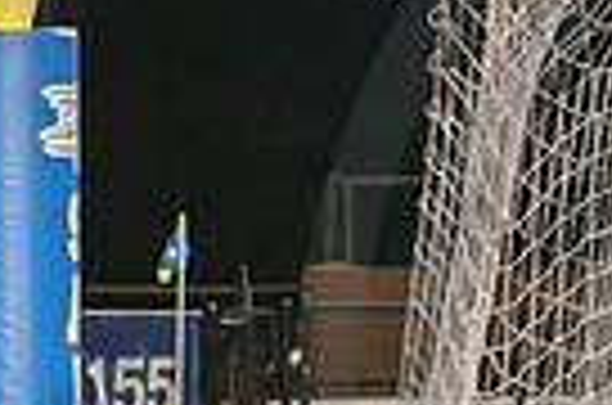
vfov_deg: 2.1
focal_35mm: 663
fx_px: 11245
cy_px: 412
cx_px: 1094
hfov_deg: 3.1
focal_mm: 155
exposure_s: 1/640
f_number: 2.8
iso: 3200
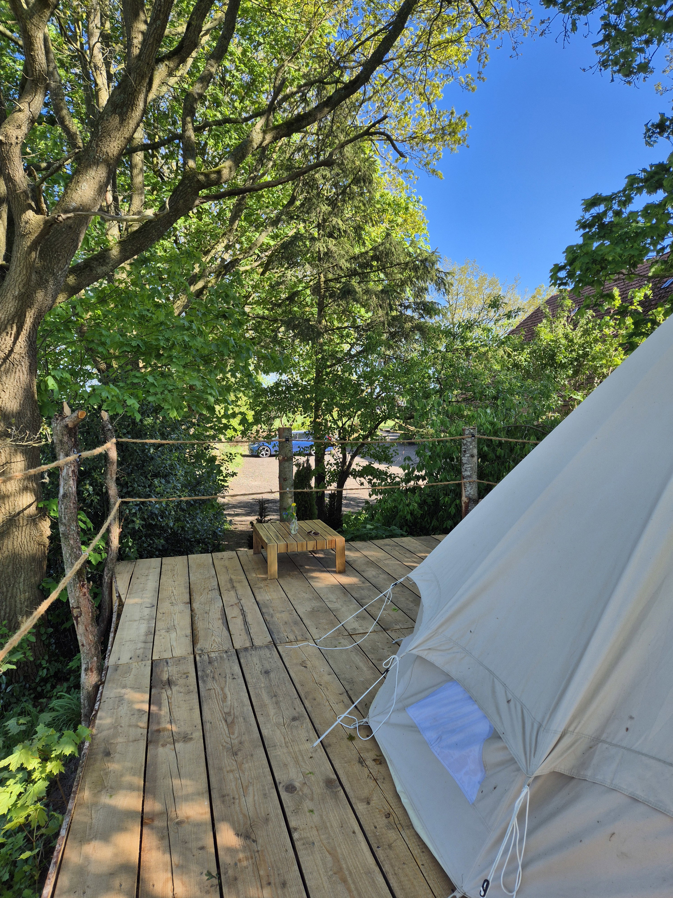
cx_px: 336
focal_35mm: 23
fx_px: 596
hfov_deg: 58.9
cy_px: 449
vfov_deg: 73.9
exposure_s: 1/592
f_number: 1.8
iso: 25
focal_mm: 5.4
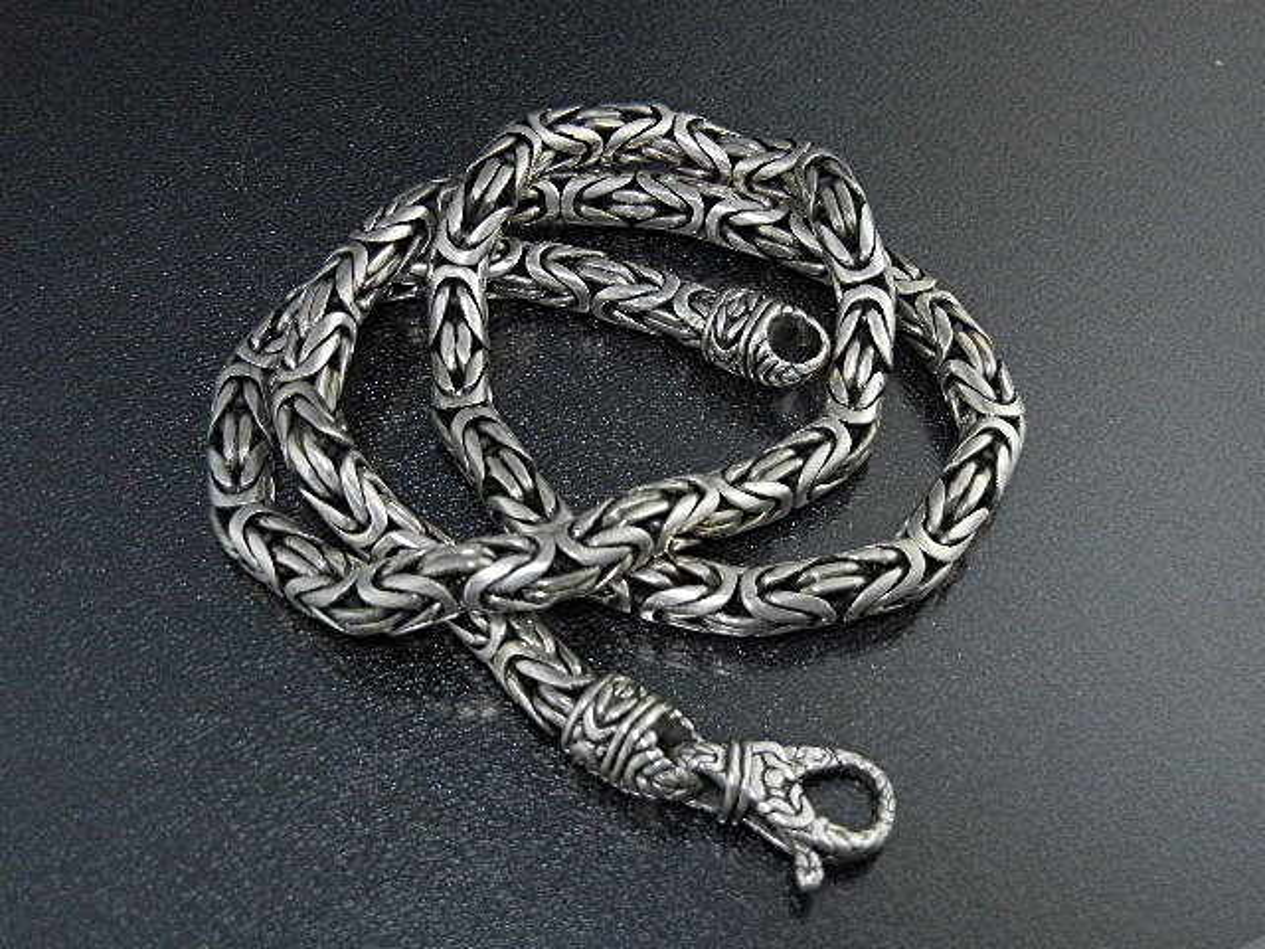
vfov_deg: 32.2
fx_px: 1644
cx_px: 632
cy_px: 474
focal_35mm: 45
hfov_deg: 42.1
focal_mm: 8.1
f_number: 7.6
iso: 800
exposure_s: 1/30
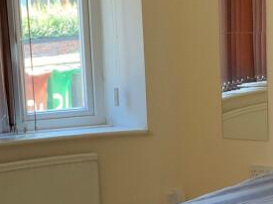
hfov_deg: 18.2
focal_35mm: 108
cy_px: 154
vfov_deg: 13.6
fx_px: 851
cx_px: 161
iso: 64
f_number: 1.8
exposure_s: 1/77
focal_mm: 3
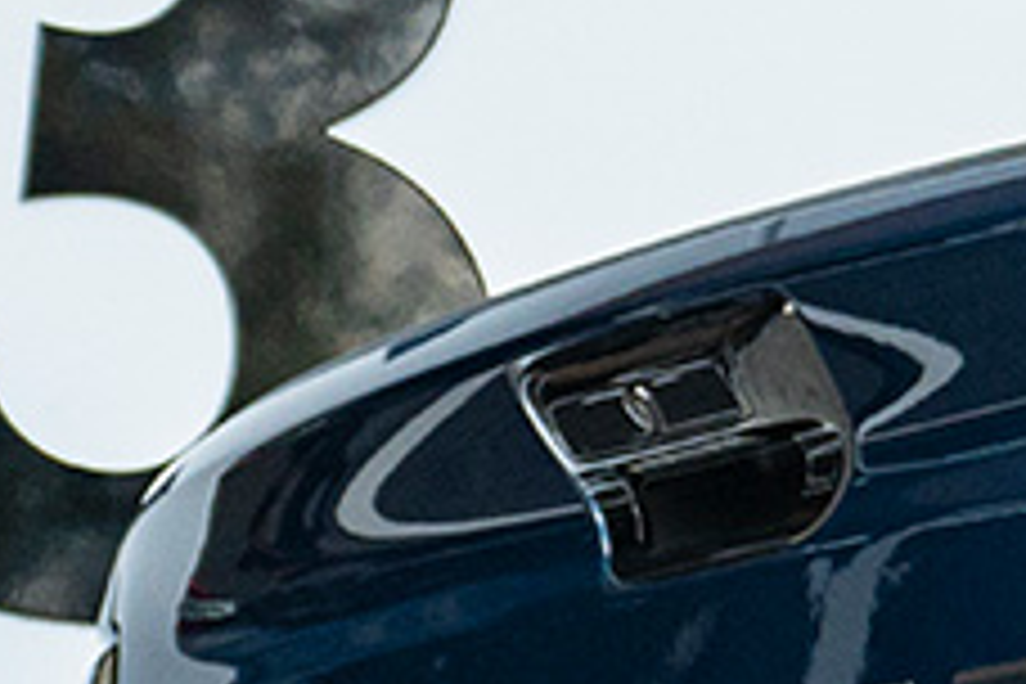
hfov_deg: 6.5
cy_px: 981
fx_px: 7666
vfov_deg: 5.1
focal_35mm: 269
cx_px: 3771
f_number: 4
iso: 500
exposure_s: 1/160
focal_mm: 34
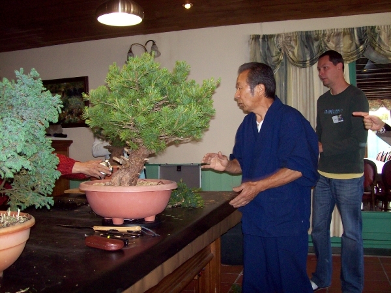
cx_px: 196
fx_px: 406
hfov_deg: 51.4
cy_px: 146
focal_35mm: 36
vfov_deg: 39.6
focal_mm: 6
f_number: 2.7
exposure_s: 1/64
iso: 140
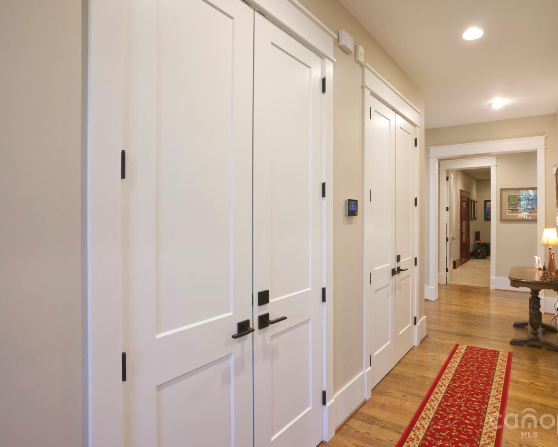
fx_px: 330
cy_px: 217
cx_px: 333
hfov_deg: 79.5
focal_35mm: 20
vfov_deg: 68.1
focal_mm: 17
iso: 200
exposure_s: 1/2.5
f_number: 10
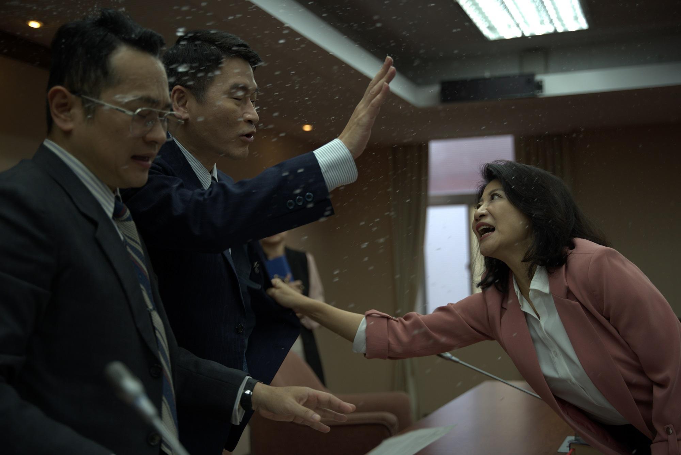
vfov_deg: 27.5
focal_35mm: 49
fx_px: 927
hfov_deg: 40.3
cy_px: 228
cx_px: 340
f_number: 2.8
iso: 800
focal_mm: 49
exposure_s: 1/400
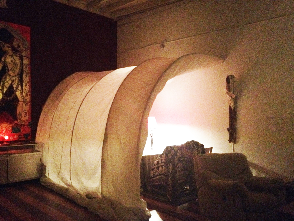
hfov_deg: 52.6
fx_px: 297
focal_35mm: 35
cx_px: 147
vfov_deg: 40.7
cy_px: 110
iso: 800
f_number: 2.4
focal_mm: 4.28
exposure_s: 1/15
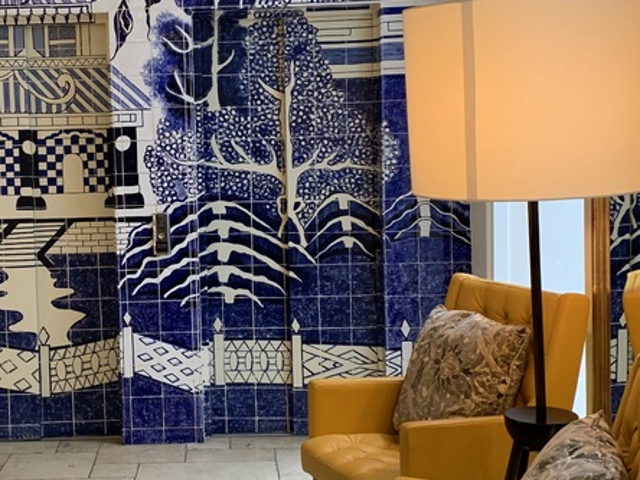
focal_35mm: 60
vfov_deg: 24.4
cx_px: 174
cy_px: 222
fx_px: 1109
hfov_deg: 31.7
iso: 200
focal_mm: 4.25
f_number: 1.8
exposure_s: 1/50
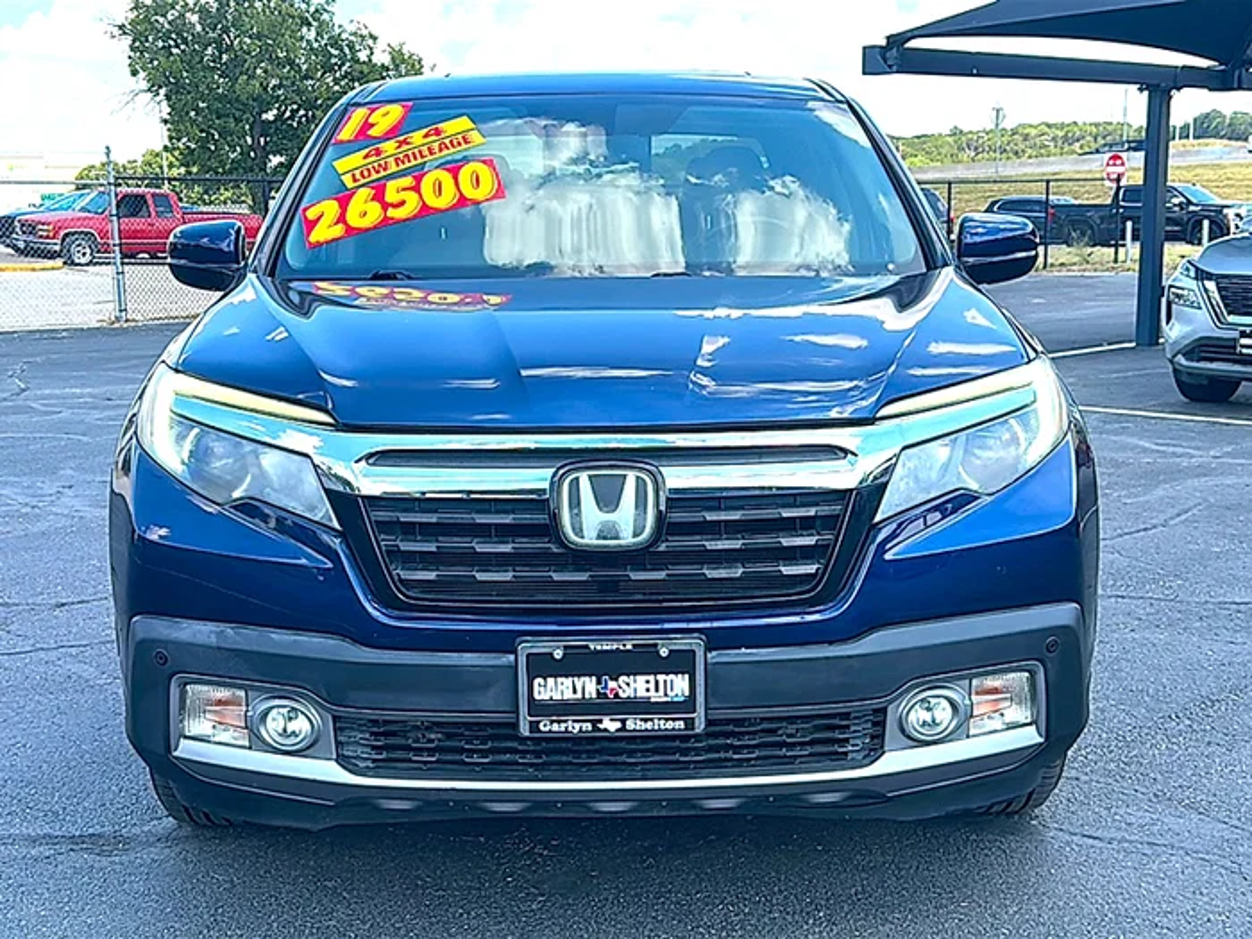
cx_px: 626
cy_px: 470
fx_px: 1374
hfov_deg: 49.0
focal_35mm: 38
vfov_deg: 37.7
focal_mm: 6.86
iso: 100
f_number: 1.78
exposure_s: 1/1887
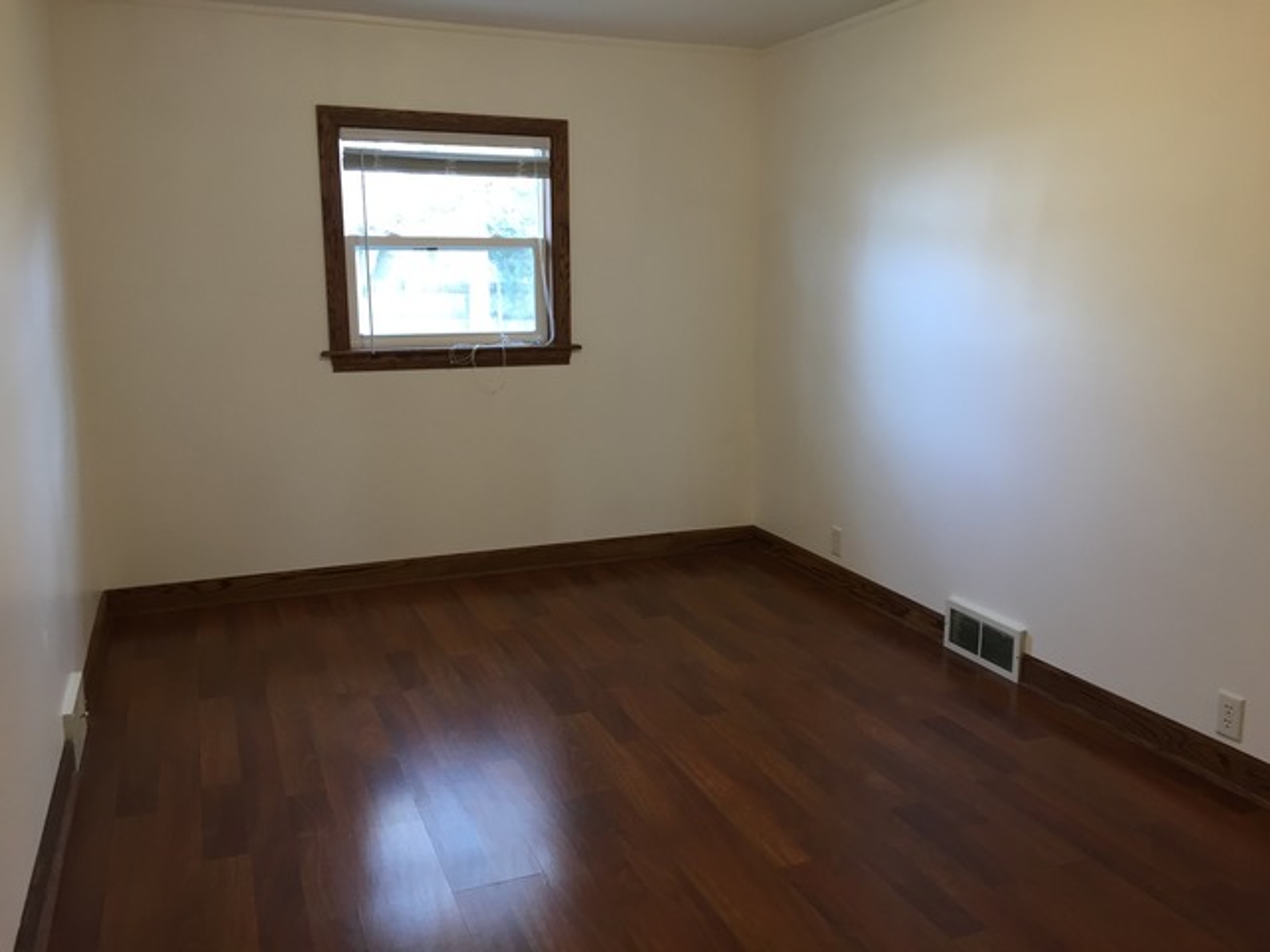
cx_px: 635
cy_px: 476
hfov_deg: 61.7
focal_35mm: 29
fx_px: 1064
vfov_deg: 48.2
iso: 64
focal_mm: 4.15
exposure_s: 1/30
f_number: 2.2
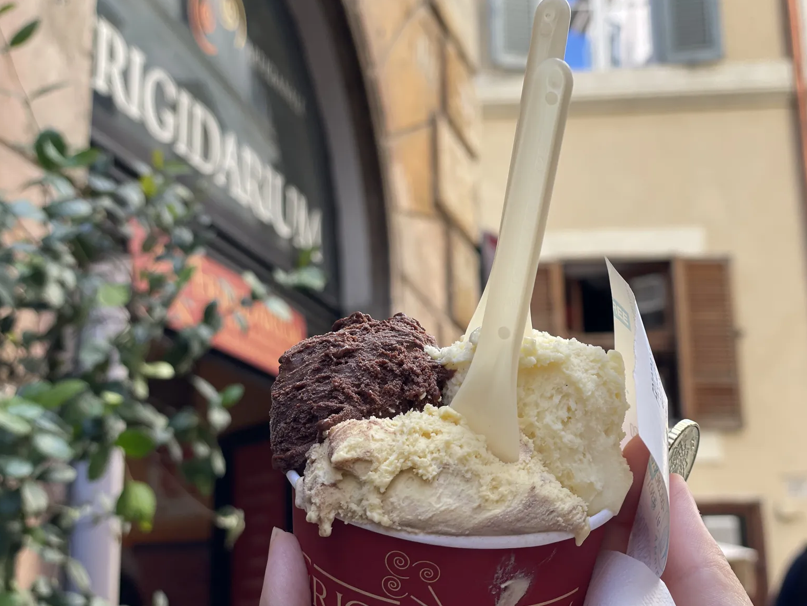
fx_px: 1259
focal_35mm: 54
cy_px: 305
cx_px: 413
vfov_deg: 27.0
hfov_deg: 35.5
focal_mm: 6
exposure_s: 1/122
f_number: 2
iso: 25
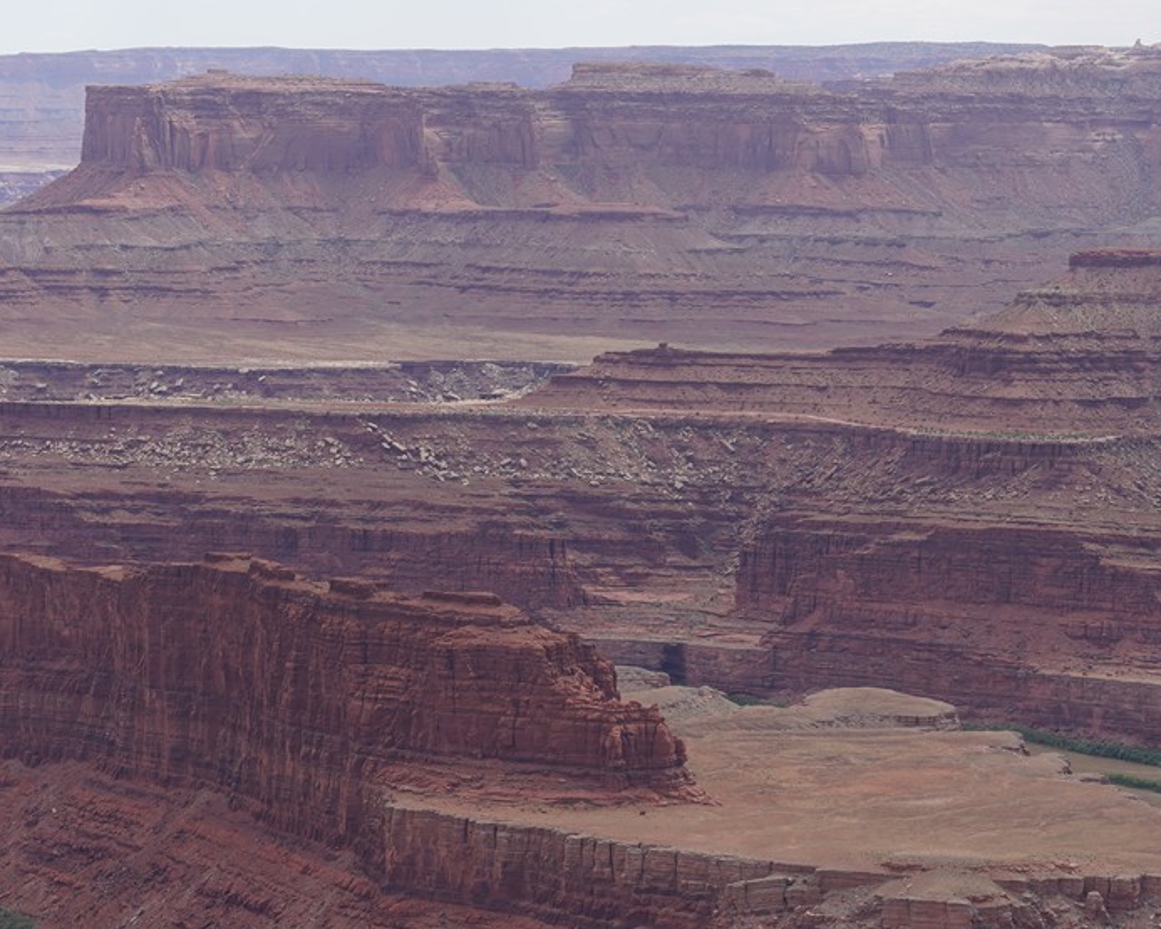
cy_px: 894
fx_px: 3538
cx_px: 601
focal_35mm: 103
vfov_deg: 14.7
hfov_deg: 18.6
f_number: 13
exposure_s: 1/100
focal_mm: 38
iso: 100
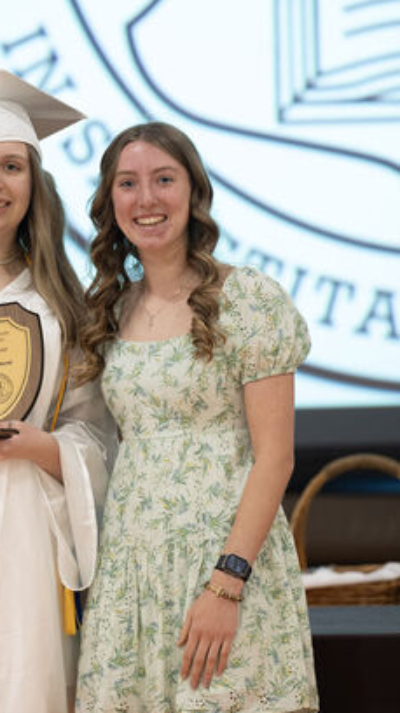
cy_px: 356
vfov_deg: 6.8
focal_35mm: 316
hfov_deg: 3.8
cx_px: 67
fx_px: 5968
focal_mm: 200
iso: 1600
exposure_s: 1/100
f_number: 3.5
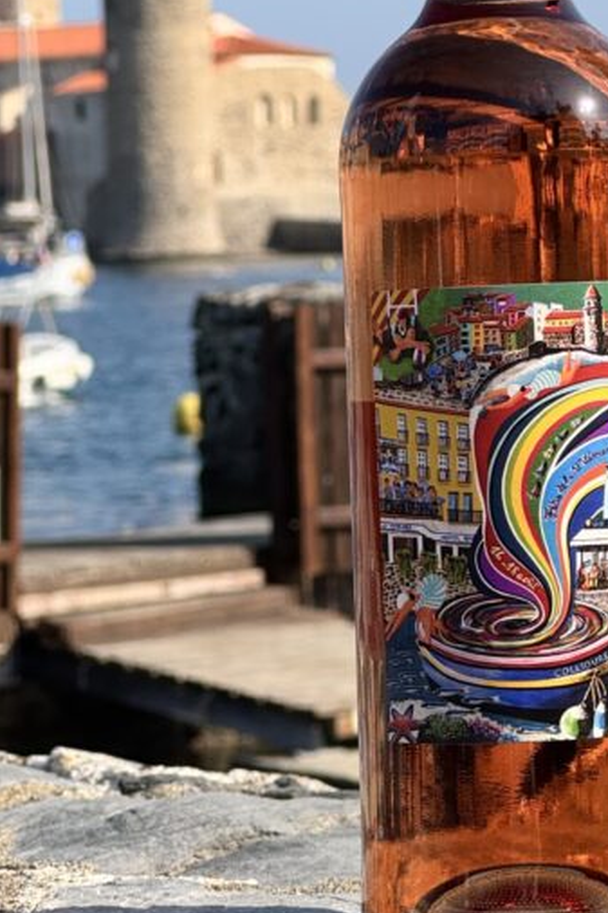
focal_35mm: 162
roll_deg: +0.6
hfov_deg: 8.4
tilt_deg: -0.4
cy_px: 323
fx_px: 4106
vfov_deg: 12.7
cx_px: 603
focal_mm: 9
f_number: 2.8
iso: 25
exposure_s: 1/821
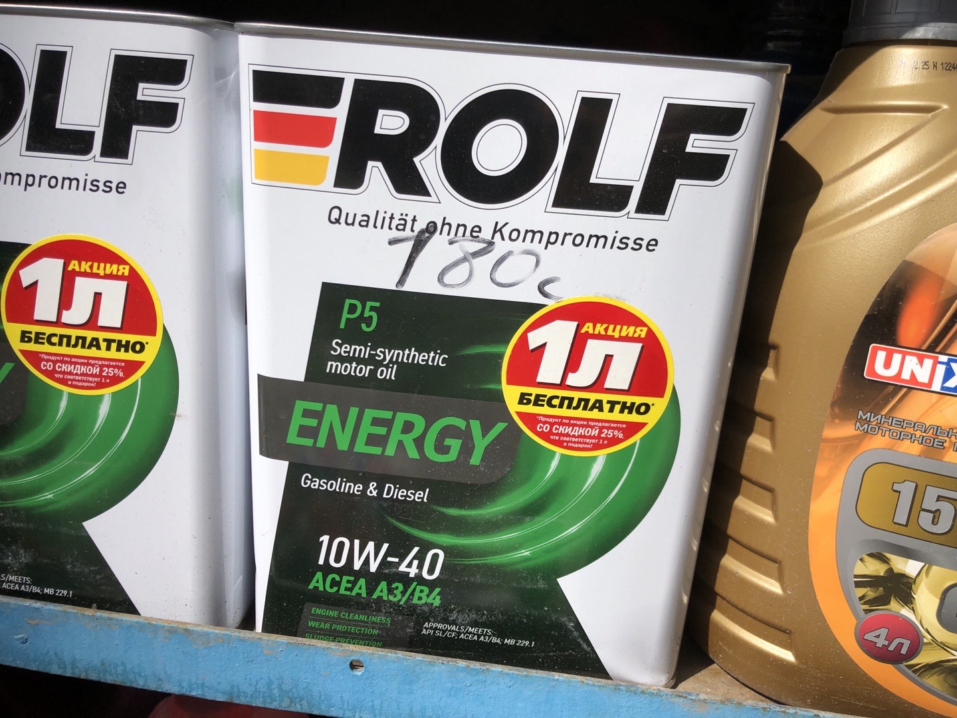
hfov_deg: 63.4
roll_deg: -3.7
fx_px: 774
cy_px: 359
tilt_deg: -16.6
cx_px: 478
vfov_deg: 49.7
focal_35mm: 28
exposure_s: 1/2703
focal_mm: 4
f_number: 1.8
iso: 20
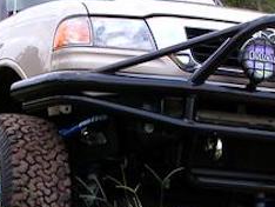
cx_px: 153
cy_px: 168
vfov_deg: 11.0
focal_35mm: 134
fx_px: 1066
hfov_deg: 14.7
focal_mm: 7.5
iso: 100
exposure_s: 1/227
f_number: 5.2
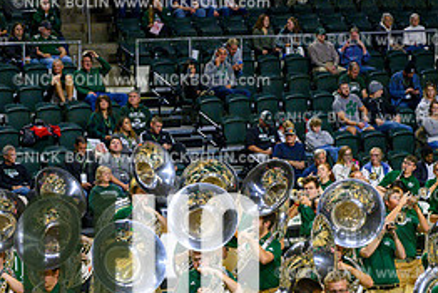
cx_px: 140
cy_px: 274
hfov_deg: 13.2
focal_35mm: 155
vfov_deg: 8.8
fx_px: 1887
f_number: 4.5
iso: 3200
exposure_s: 1/800
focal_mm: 70
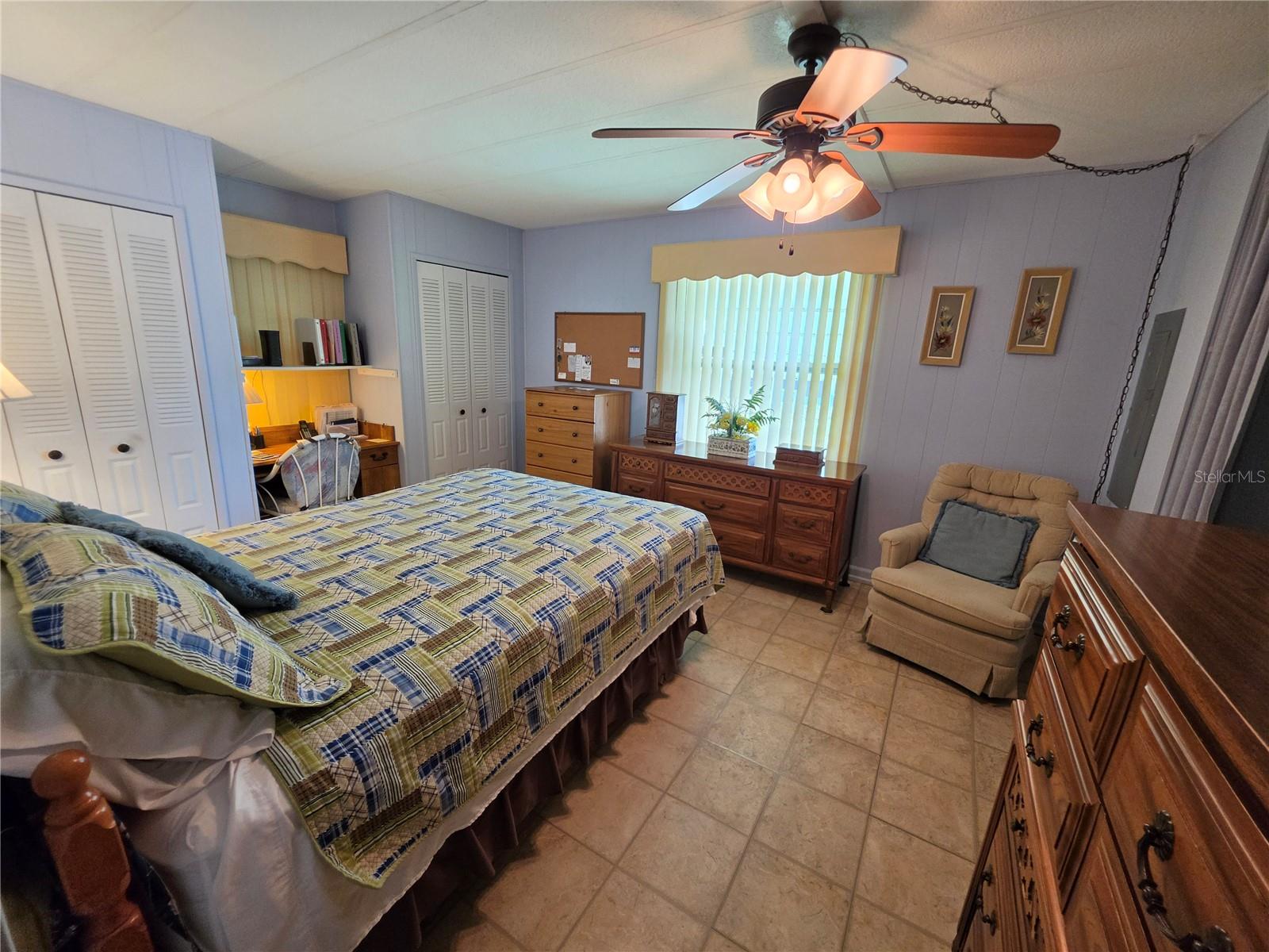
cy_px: 476
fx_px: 477
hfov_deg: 106.2
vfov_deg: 89.9
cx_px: 634
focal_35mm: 13
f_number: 1.9
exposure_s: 1/120
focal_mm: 2.2
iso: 250
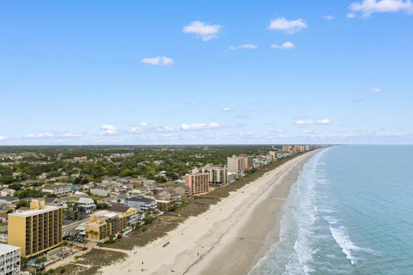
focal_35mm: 22
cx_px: 206
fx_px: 252
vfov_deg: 57.2
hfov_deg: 78.6
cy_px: 138
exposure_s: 1/500
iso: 100
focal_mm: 8.38
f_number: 2.8
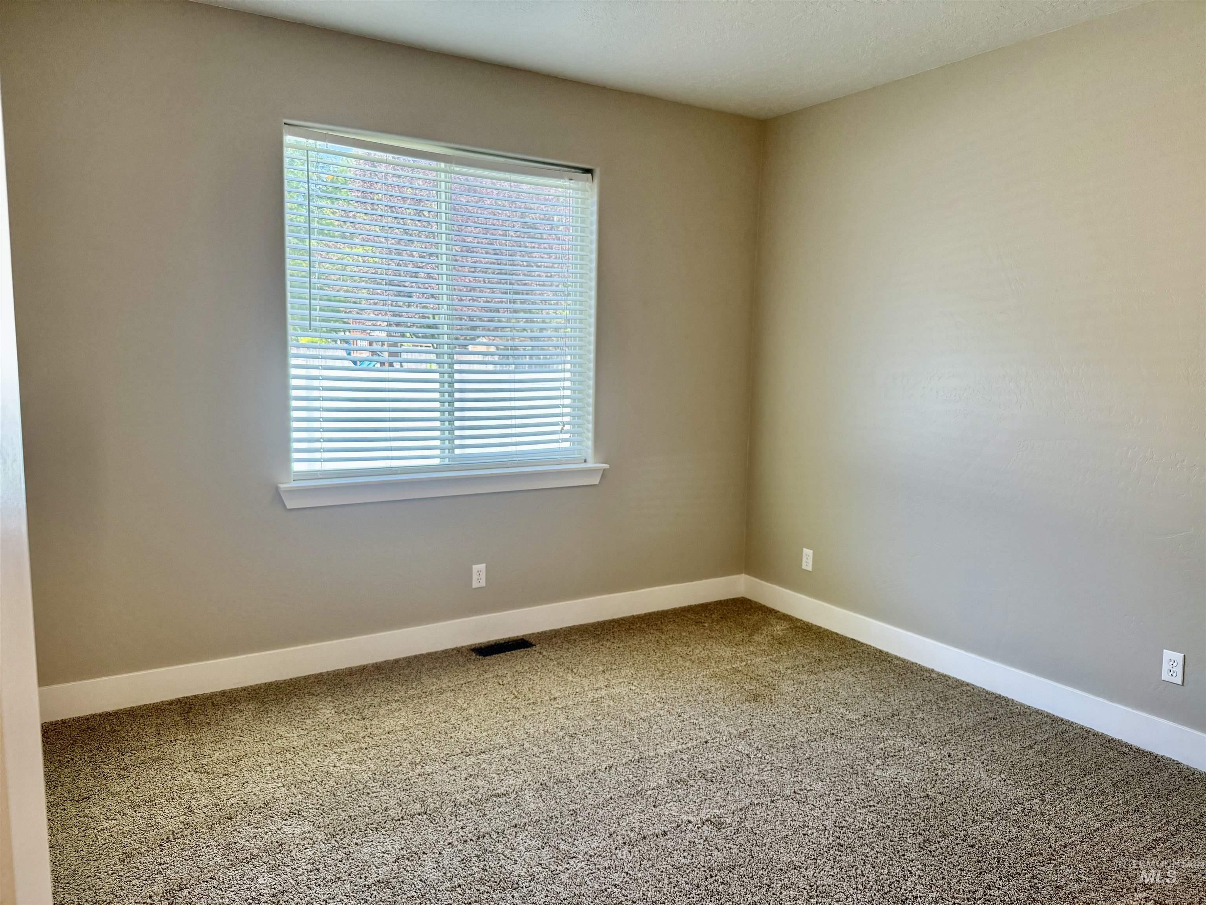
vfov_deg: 56.8
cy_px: 452
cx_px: 603
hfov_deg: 71.6
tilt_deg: -6.7
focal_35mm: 24
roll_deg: -0.9
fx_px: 836
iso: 160
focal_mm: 6.76
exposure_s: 1/240
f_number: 1.78
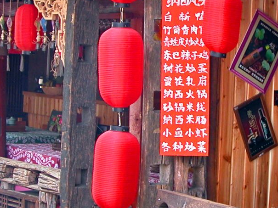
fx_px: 1035
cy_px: 132
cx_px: 205
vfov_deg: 11.5
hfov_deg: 15.2
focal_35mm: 129
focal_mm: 10
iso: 100
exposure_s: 1/41.2
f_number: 2.9
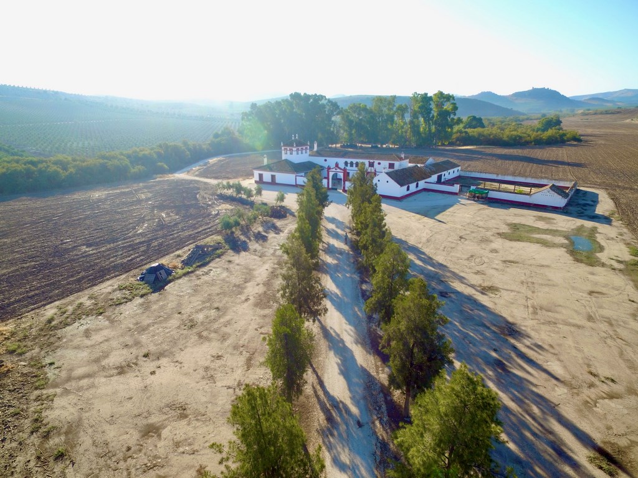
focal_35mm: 20
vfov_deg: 66.0
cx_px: 319
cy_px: 239
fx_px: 369
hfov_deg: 81.7
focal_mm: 3.61
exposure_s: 1/352
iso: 100
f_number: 2.8
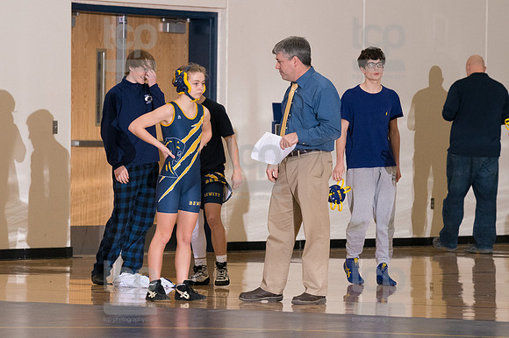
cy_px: 169
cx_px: 254
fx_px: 3914
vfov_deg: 5.0
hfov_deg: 7.4
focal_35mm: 277
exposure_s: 1/250
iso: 2000
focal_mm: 185
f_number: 5.6
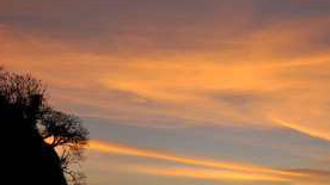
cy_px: 144
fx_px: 402
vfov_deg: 25.6
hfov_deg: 43.0
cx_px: 253
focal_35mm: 46
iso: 200
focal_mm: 18
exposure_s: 1/50
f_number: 13
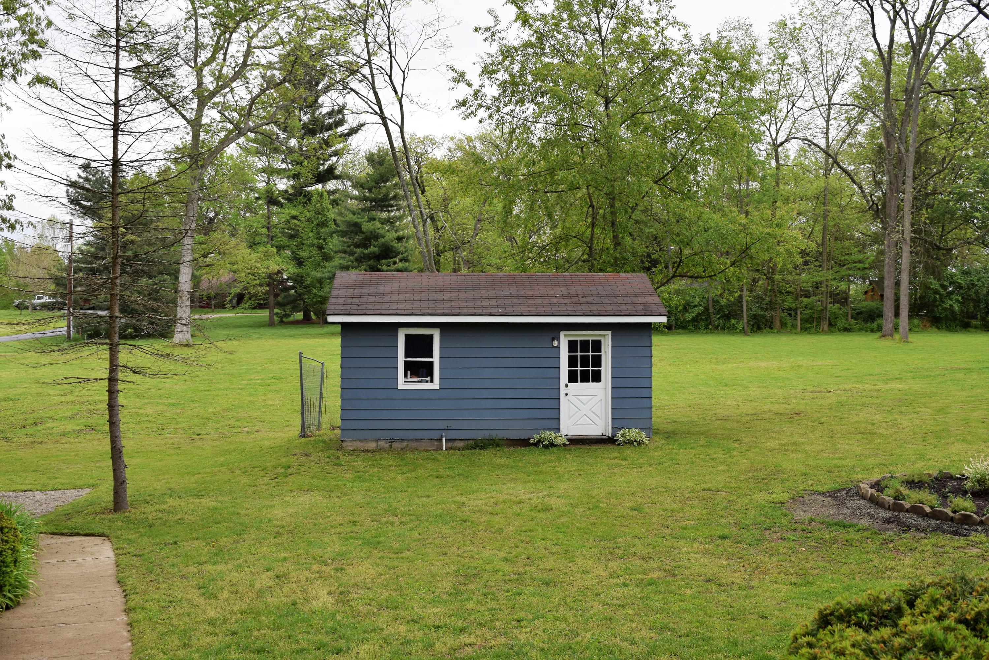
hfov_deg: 53.1
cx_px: 494
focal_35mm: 36
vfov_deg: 36.9
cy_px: 330
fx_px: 989
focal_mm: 24
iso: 100
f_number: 7.1
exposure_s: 1/200
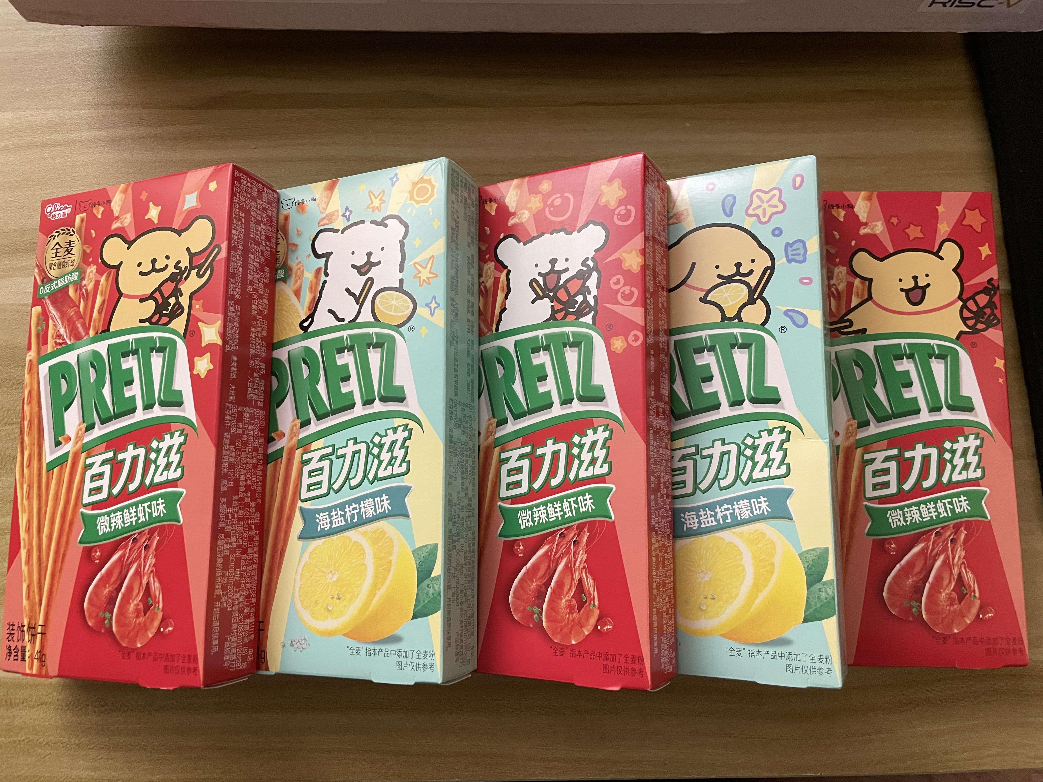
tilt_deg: -80.6
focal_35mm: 26
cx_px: 522
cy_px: 391
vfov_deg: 53.1
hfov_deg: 67.3
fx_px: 783
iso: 400
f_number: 1.6
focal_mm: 4.2
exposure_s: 1/50
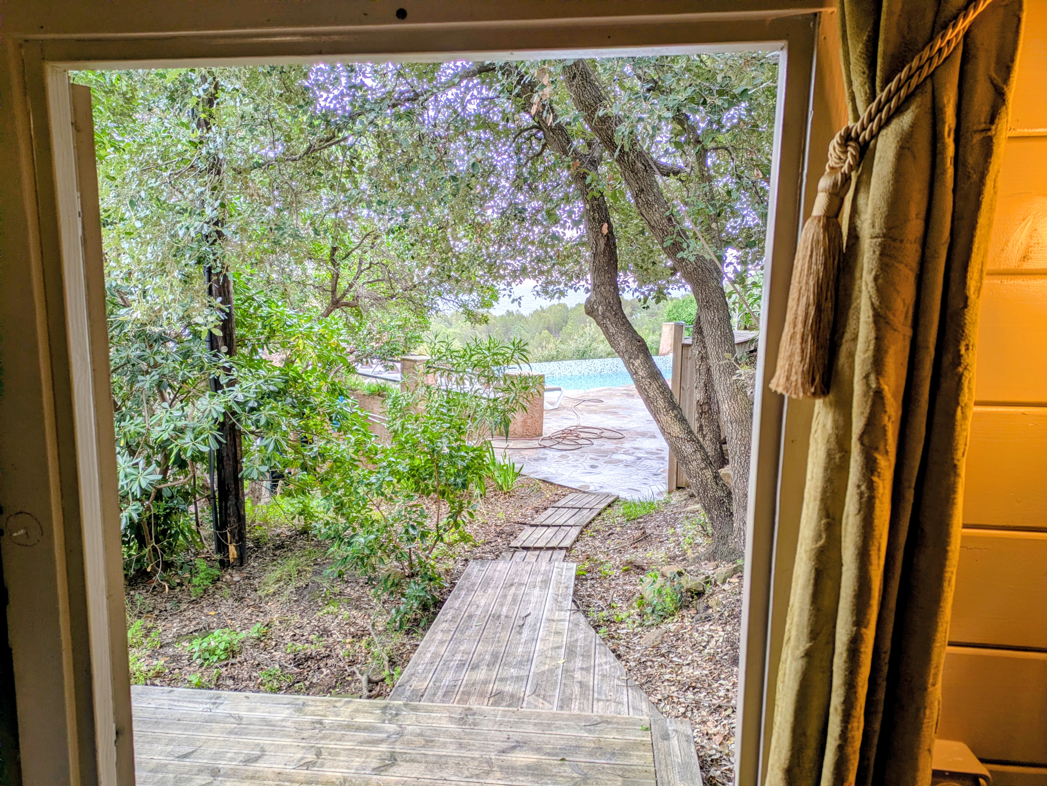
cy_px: 393
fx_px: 756
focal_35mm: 25
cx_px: 524
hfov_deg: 69.4
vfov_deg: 54.9
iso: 39
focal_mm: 5.43
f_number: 1.89
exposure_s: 1/191
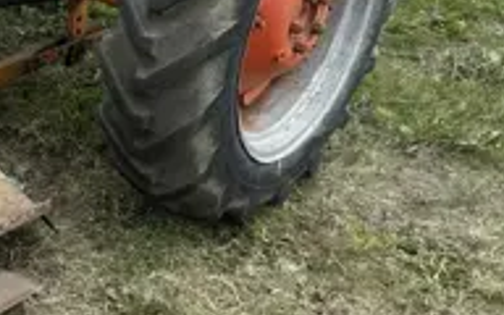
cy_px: -58
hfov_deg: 20.2
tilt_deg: -21.8
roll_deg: +1.4
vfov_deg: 14.9
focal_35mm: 85
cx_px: -297
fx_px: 1168
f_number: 1.78
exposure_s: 1/1692
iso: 80
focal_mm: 6.86
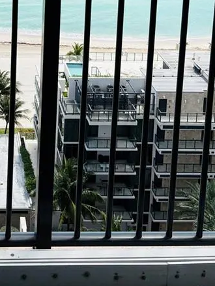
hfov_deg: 19.9
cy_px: -81
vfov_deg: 24.2
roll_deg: -0.6
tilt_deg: -8.1
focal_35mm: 71
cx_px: -16
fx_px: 587
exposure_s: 1/3279
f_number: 1.6
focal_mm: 5.96
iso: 64
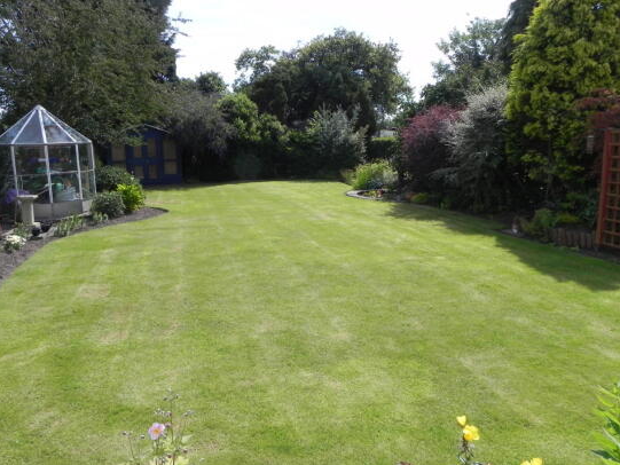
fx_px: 502
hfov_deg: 63.4
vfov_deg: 49.7
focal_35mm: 28
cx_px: 295
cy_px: 223
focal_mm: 4.6
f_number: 7.1
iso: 160
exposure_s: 1/316
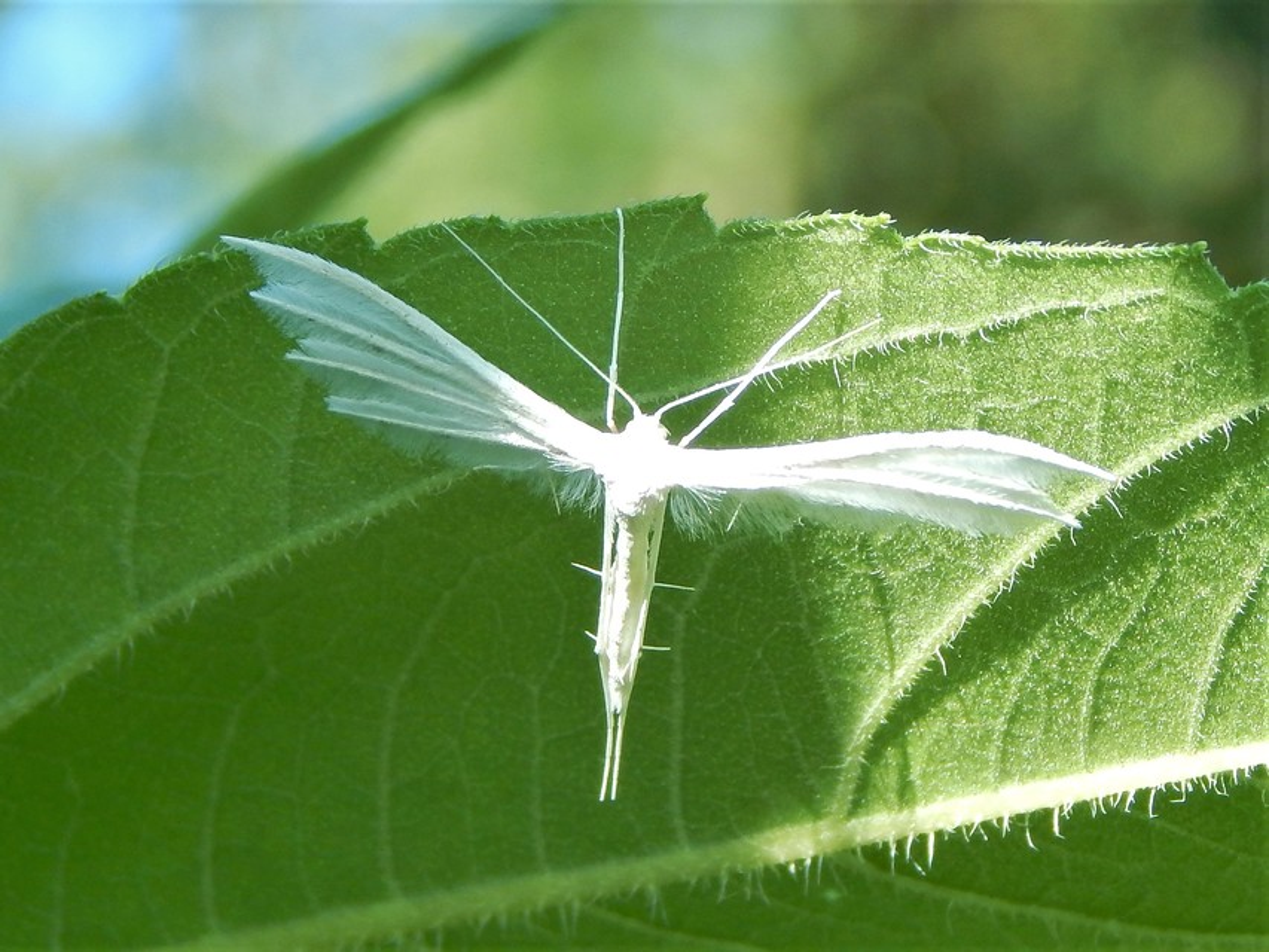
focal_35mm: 141
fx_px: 5170
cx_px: 634
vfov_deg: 10.5
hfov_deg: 14.0
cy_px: 476
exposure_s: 1/160
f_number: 4.9
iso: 125
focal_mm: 25.3
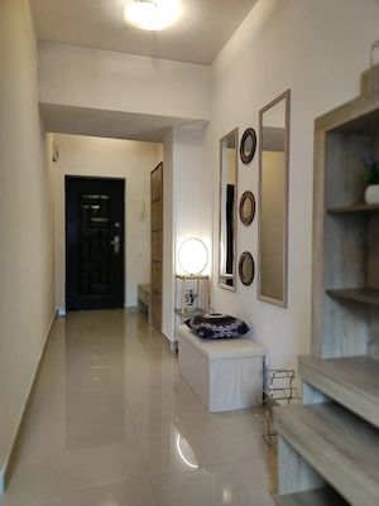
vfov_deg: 69.4
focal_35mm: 25
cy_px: 253
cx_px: 190
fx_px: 366
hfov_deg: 54.8
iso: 398
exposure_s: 1/100
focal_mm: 4.7
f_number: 1.79
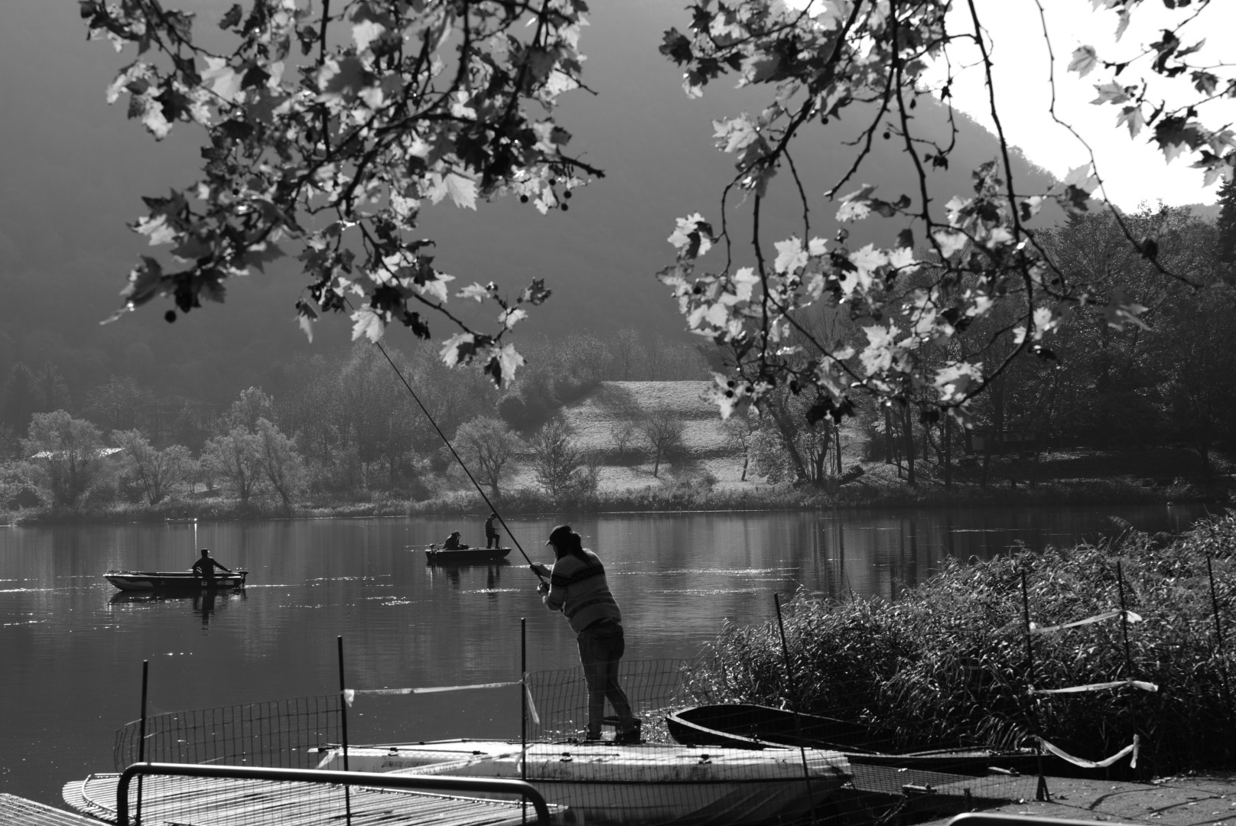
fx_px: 2405
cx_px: 618
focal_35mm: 70
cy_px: 413
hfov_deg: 28.8
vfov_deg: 19.5
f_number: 7.1
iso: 50
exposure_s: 1/125
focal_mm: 70
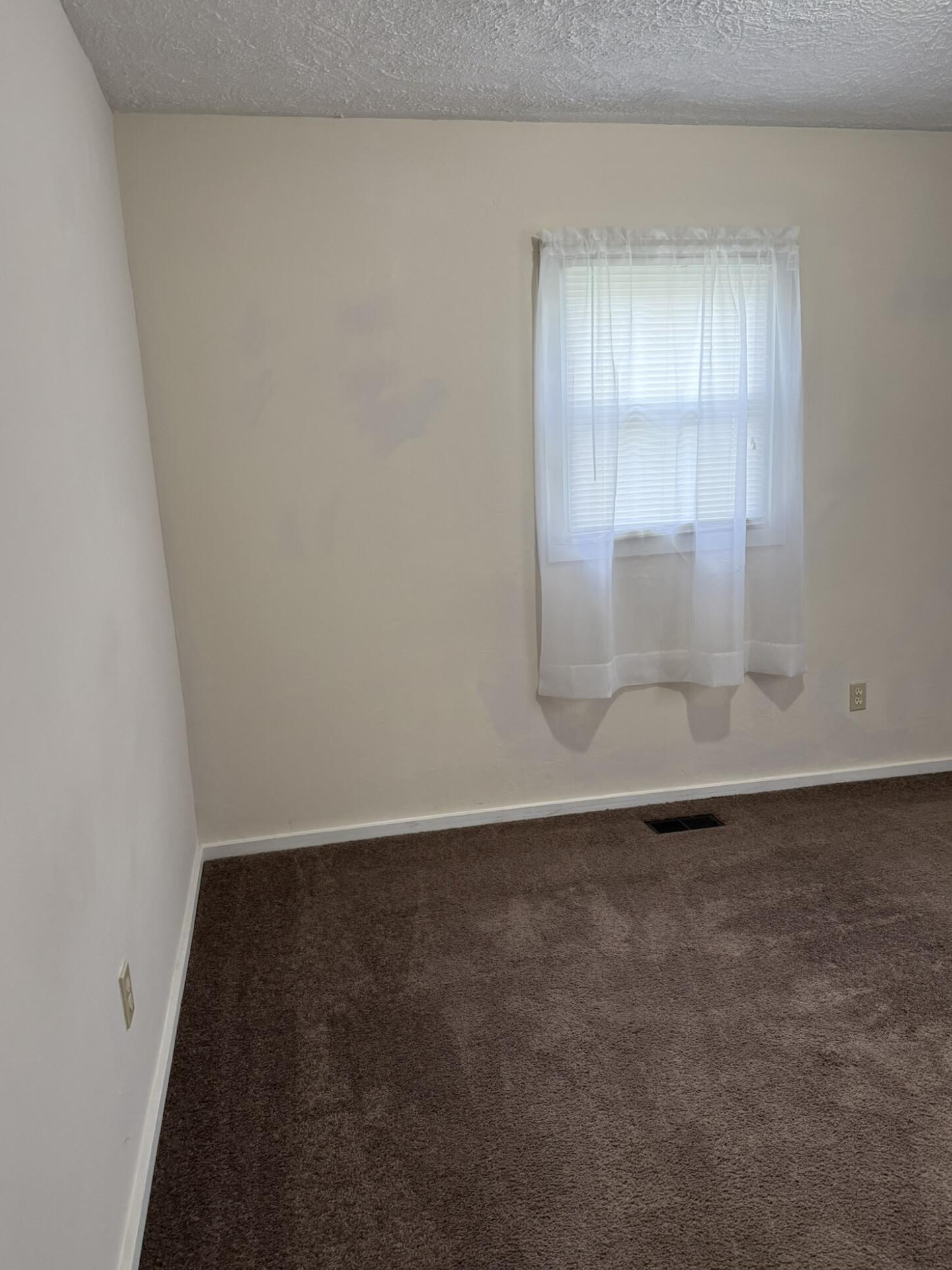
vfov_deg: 69.4
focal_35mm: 25
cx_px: 468
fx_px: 917
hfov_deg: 54.9
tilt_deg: -13.1
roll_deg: +1.3
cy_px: 651
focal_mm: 6.76
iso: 250
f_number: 1.78
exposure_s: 1/120
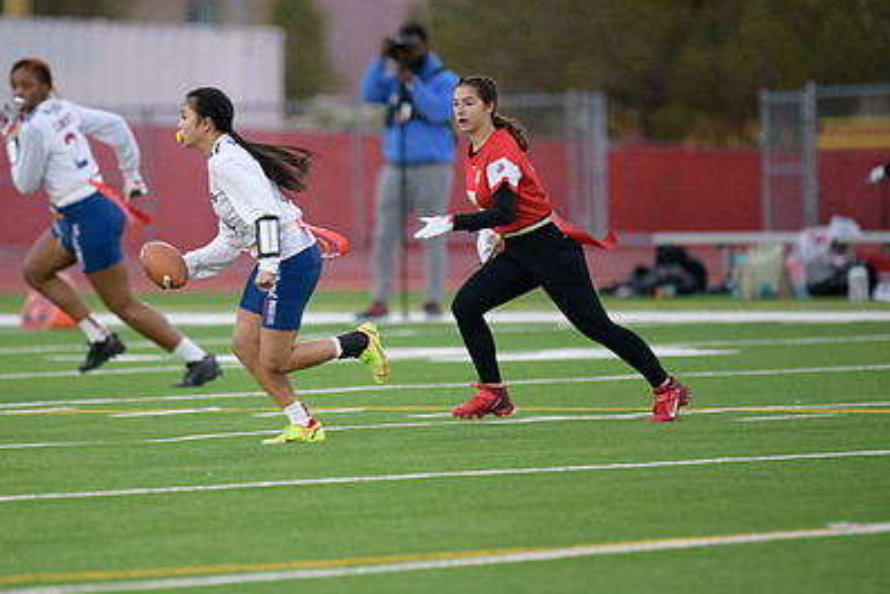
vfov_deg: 3.1
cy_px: 261
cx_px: 287
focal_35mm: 438
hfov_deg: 4.7
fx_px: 10832
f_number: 2.8
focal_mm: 300
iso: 4500
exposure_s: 1/3200
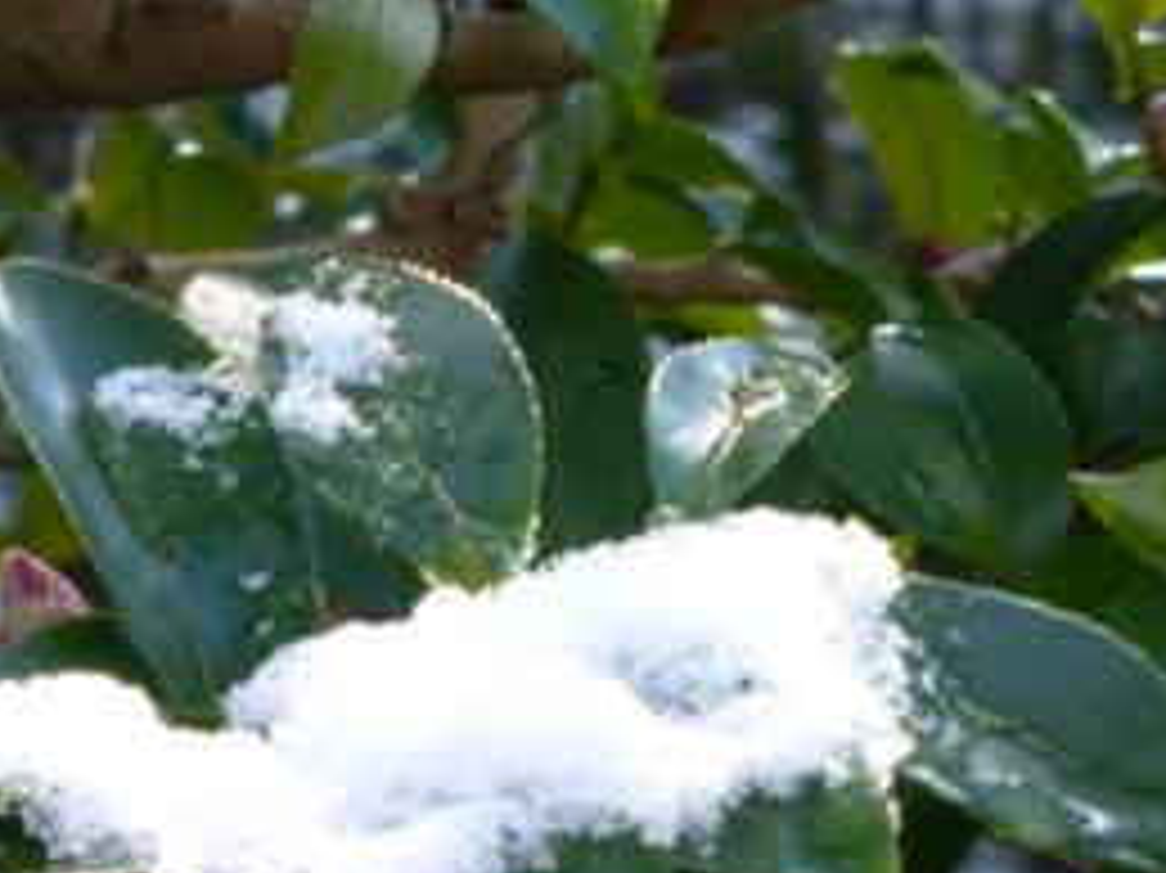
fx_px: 9528
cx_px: 257
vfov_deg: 5.2
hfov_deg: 7.0
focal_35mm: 283
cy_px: 864
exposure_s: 1/80
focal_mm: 21.8
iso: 100
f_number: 5.4
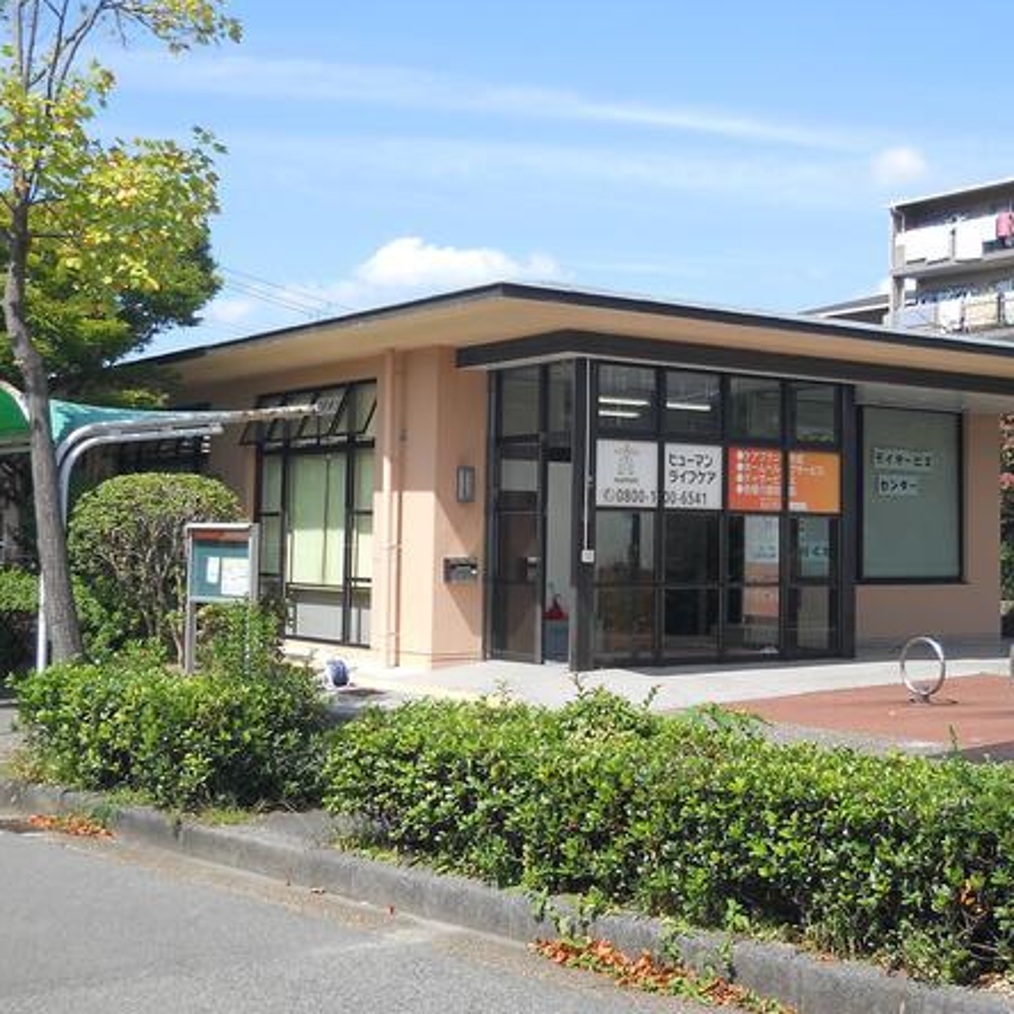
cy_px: 505
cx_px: 605
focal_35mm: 49
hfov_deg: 34.6
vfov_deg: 34.7
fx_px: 1624
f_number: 5.5
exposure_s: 1/200
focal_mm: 6.72
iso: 80
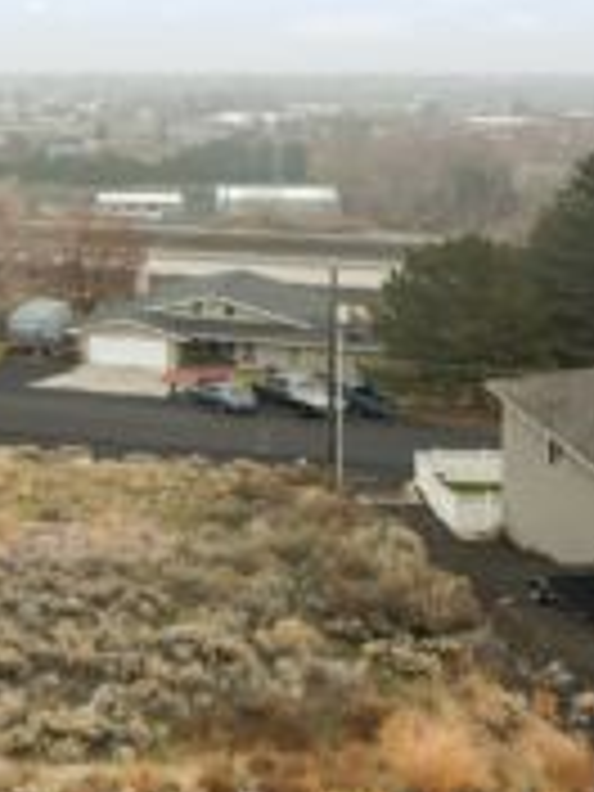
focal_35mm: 48
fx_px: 1098
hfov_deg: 29.0
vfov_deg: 39.6
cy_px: 452
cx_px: 54
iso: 100
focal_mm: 8.38
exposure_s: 1/80
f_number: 2.8
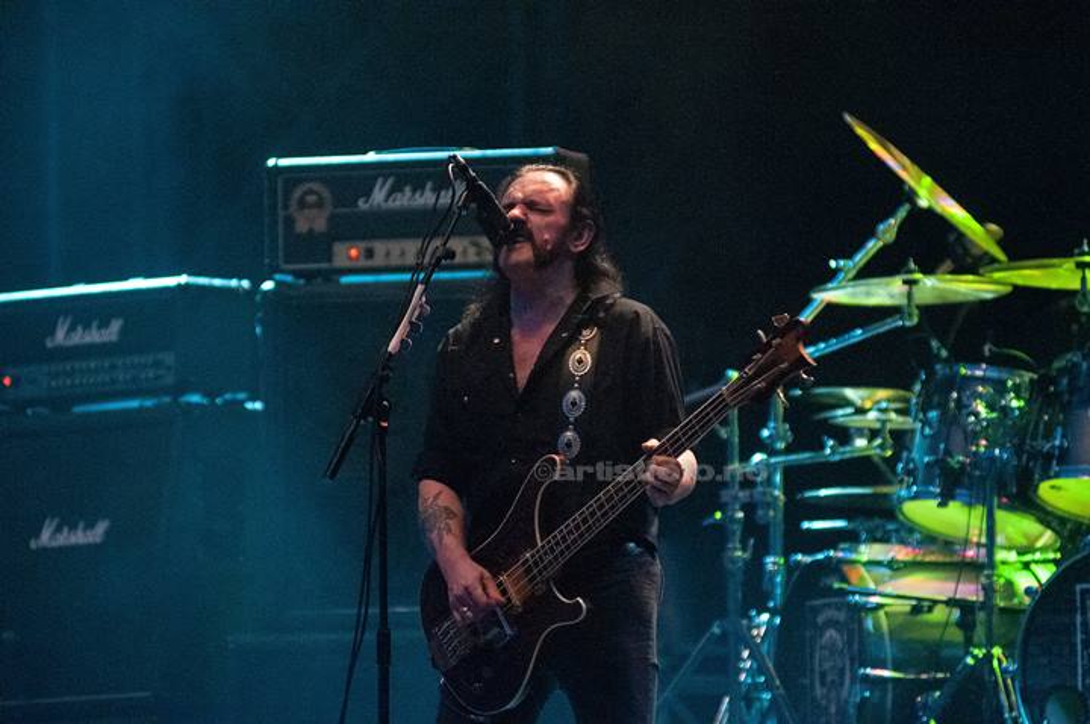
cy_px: 362
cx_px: 545
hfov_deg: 6.9
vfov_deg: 4.6
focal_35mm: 300
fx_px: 9071
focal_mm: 200
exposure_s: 1/400
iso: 1600
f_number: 2.8
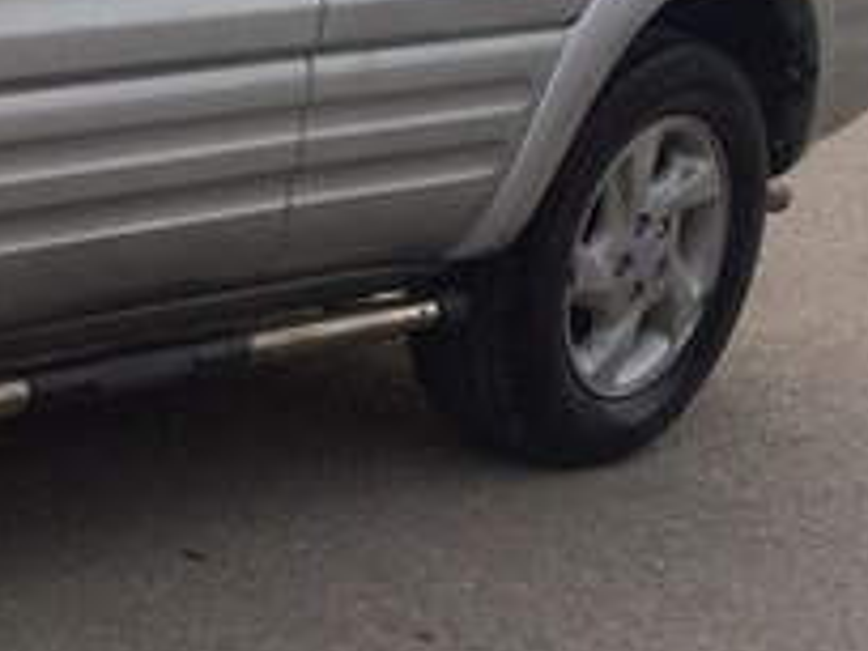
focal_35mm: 94
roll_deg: -3.5
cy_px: 240
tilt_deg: -17.5
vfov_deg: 15.7
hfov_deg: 18.4
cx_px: -451
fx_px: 2357
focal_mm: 4.15
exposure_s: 1/540
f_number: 2.2
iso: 32
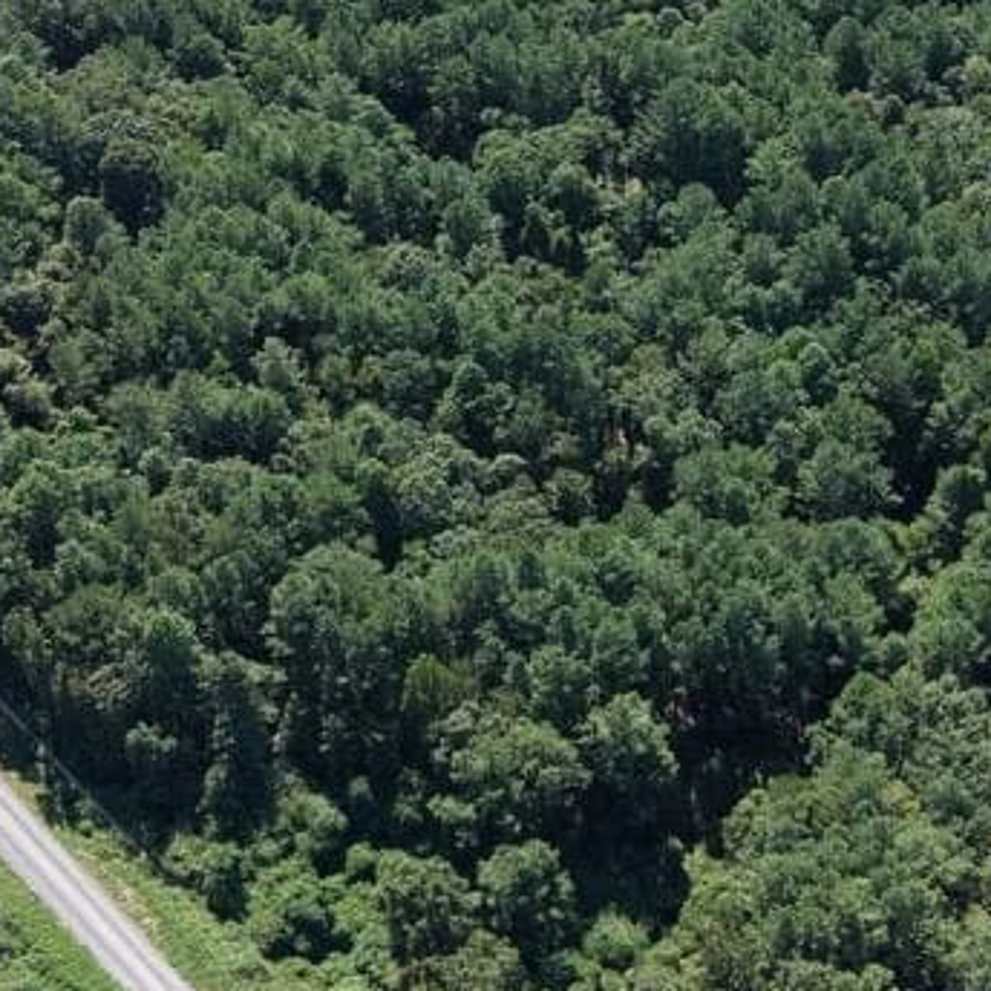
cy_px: 369
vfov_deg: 21.9
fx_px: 2559
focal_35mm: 79
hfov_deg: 21.7
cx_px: 749
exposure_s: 1/2500
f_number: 1.8
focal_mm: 8.7
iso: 200
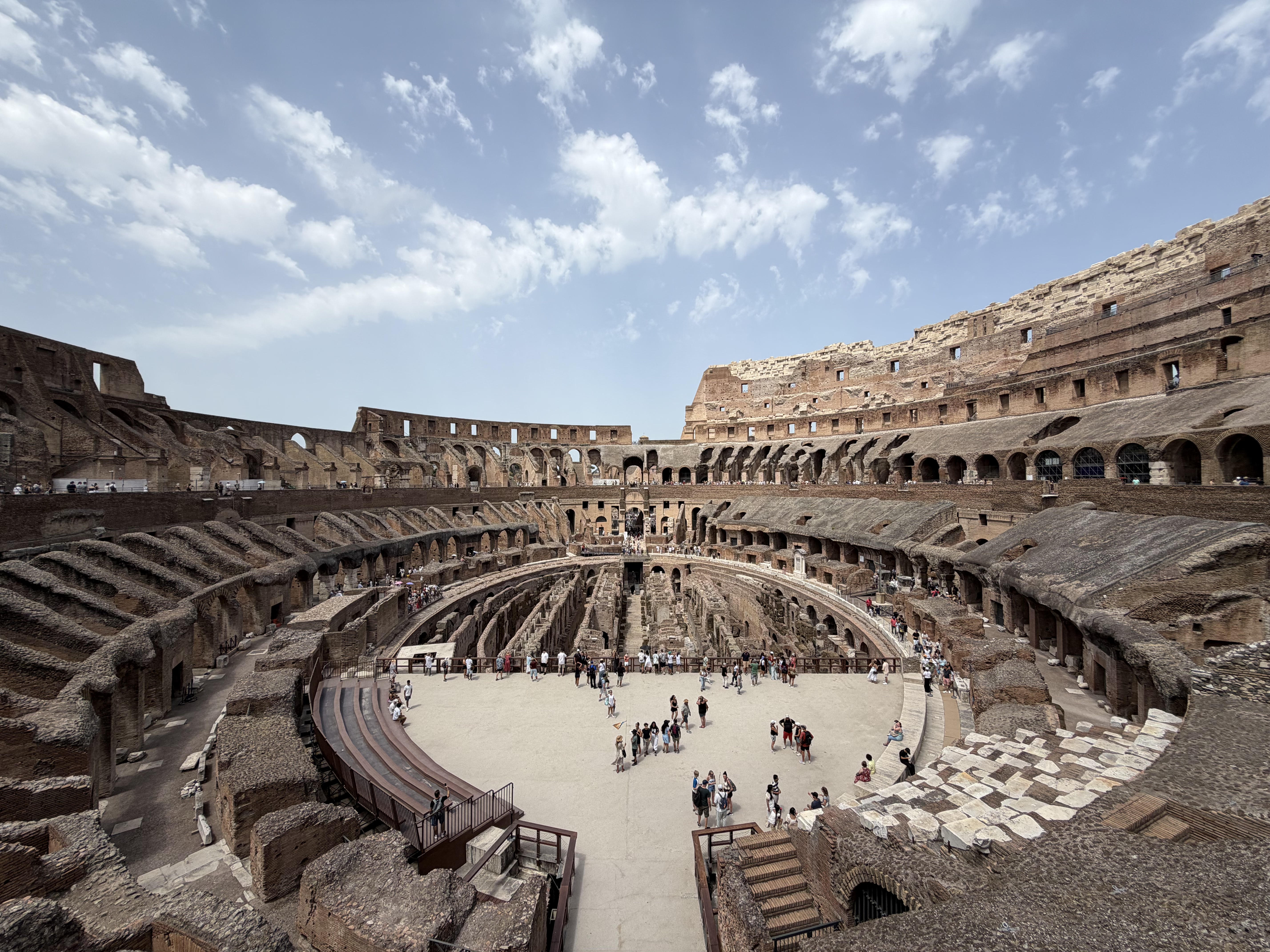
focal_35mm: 14
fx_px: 514
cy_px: 476
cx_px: 635
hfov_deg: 102.1
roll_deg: +0.2
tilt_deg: +0.5
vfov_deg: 85.7
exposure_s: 1/970
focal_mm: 2.22
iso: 20
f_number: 2.2
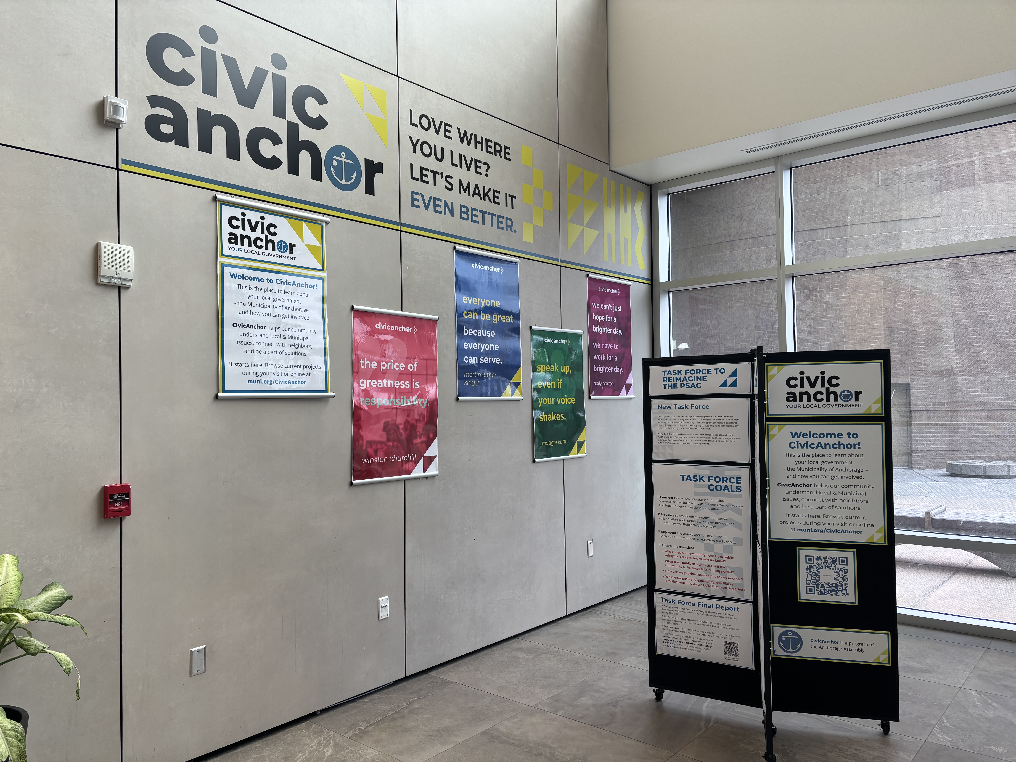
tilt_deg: +0.5
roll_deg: +1.0
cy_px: 381
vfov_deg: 53.1
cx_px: 508
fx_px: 763
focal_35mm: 26
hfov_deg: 67.3
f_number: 1.6
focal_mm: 5.96
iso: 32
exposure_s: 1/129
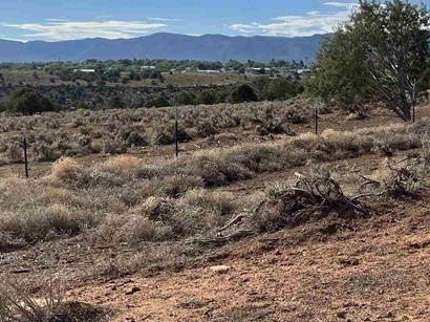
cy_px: 176
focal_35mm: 65
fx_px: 807
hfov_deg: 28.8
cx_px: 379
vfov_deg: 22.6
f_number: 1.6
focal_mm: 4.2
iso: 32
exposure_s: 1/4831
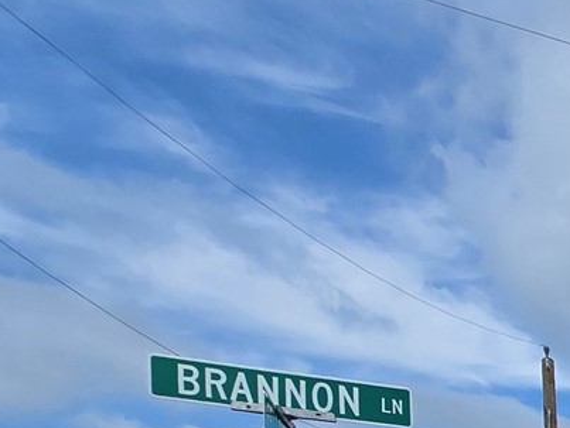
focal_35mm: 66
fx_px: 1088
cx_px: 1222
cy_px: 843
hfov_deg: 17.4
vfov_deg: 16.9
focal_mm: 2.2
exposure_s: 1/3474
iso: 50
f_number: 2.2
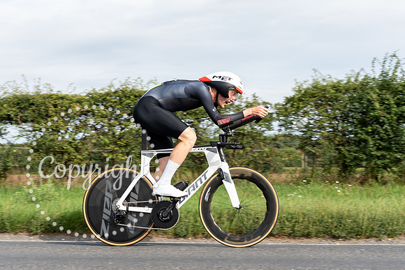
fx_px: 753
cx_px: 179
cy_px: 109
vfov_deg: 20.3
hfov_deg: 30.1
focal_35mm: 67
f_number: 4
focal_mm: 45
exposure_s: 1/640
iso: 125
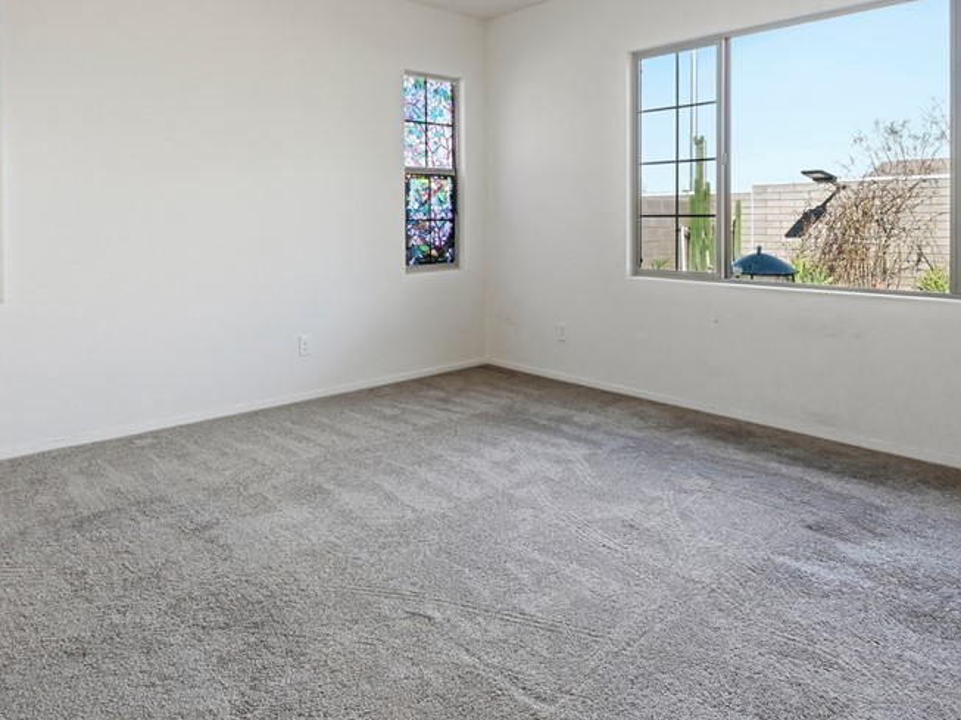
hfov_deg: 69.8
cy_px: 227
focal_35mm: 25
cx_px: 458
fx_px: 688
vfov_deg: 53.9
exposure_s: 1/500
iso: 500
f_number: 10
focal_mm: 15.5
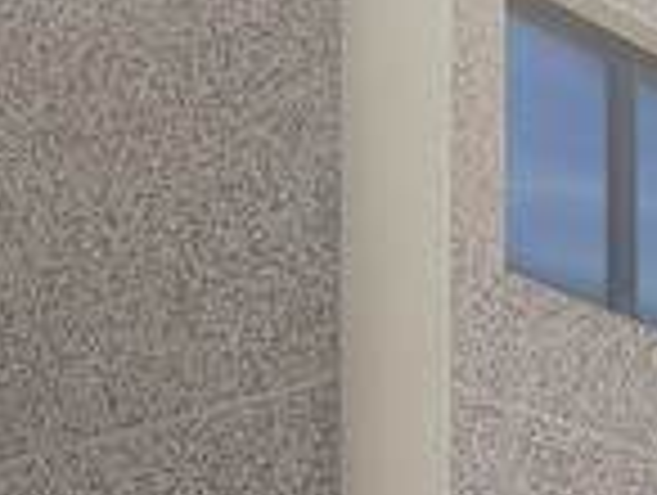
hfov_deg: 11.2
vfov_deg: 7.4
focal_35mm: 175
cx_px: 63
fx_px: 3327
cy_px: 1539
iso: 50
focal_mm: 5.95
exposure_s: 1/794
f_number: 1.89
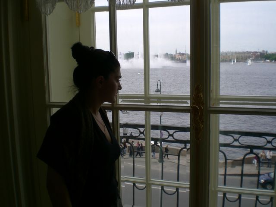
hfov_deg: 49.0
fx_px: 303
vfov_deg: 37.7
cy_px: 104
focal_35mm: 38
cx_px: 138
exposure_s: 1/200
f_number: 4.4
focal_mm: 6.3
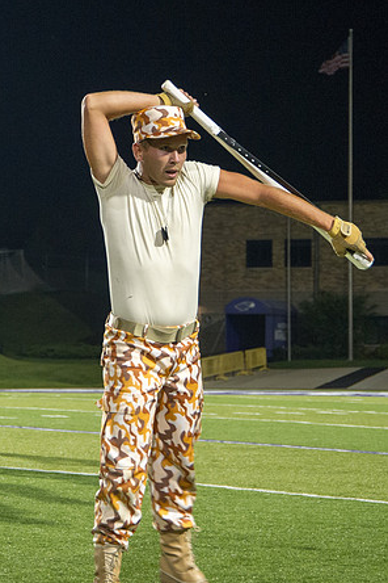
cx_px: 135
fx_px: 1875
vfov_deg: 17.6
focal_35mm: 116
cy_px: 249
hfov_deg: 11.8
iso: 4500
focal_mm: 66
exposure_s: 1/160
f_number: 5.3
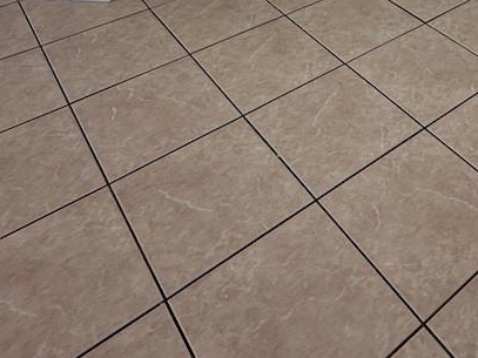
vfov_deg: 24.3
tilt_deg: -11.6
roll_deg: +0.3
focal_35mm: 44
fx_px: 607
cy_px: -202
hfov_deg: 41.2
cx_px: 381
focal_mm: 2.22
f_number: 2.2
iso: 50
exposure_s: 1/120
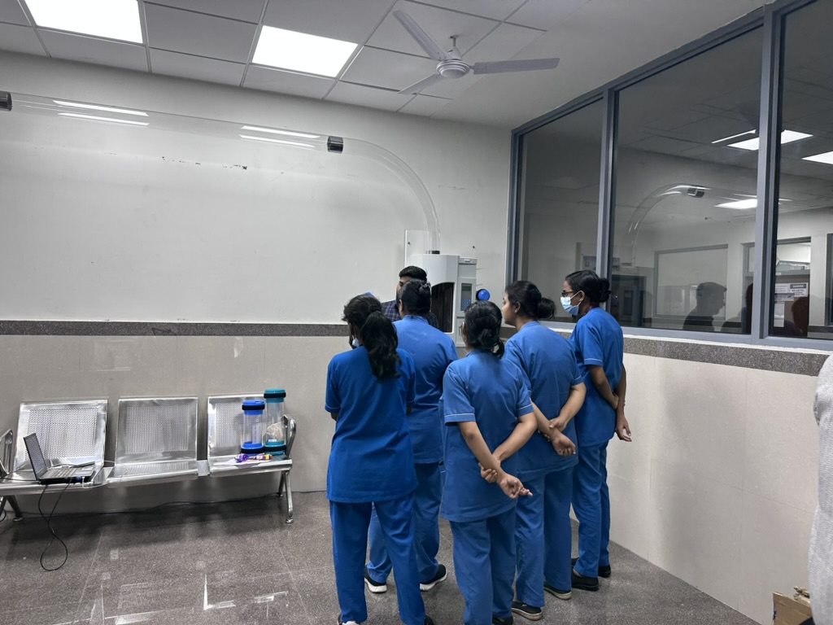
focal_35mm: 24
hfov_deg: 71.6
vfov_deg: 56.8
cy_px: 312
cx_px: 416
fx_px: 578
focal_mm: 6.86
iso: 125
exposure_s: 1/100
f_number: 1.78
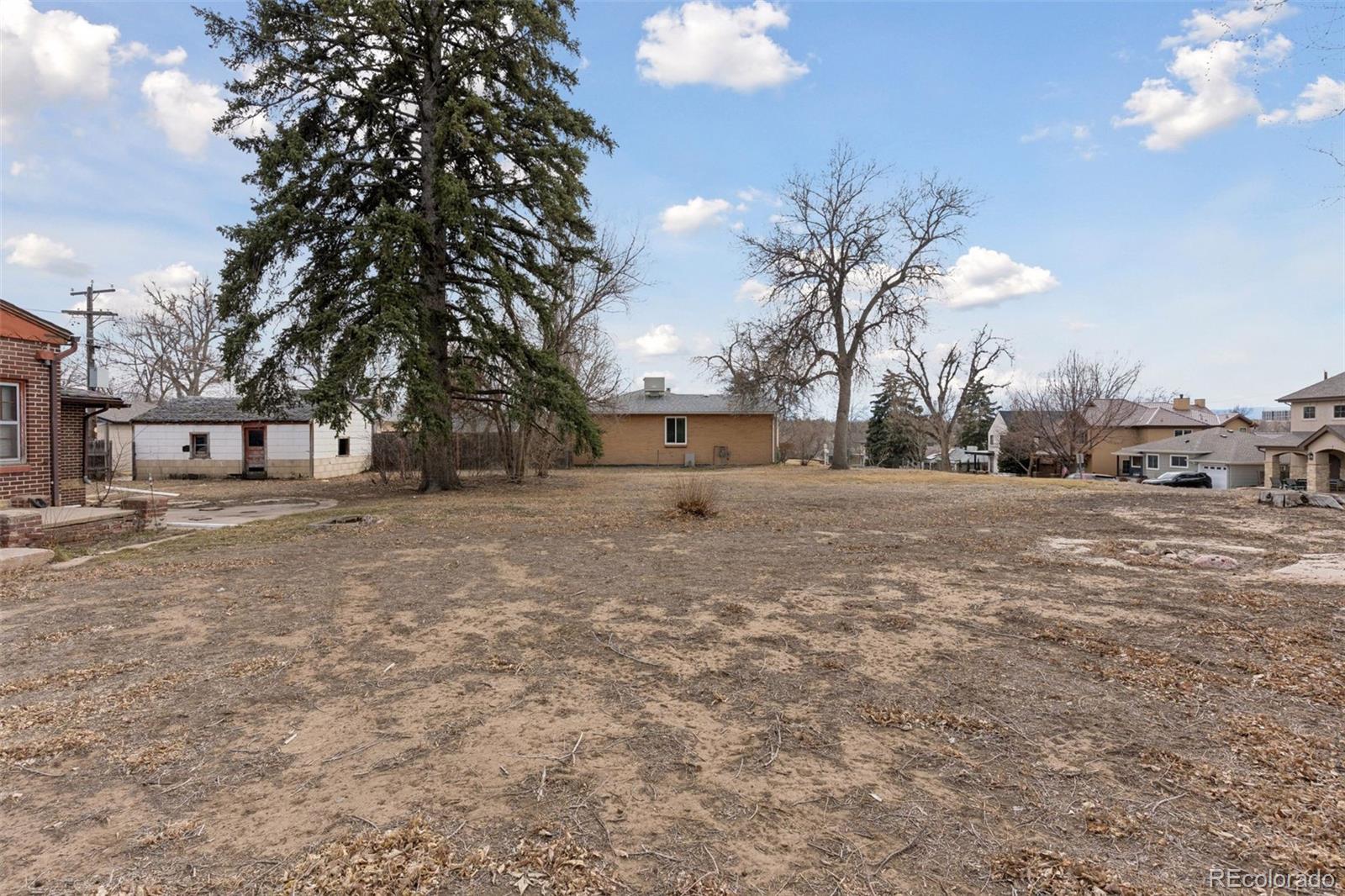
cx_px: 672
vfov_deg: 70.4
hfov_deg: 93.3
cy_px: 448
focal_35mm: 17
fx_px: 635
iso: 400
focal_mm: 17
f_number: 9
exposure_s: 1/640
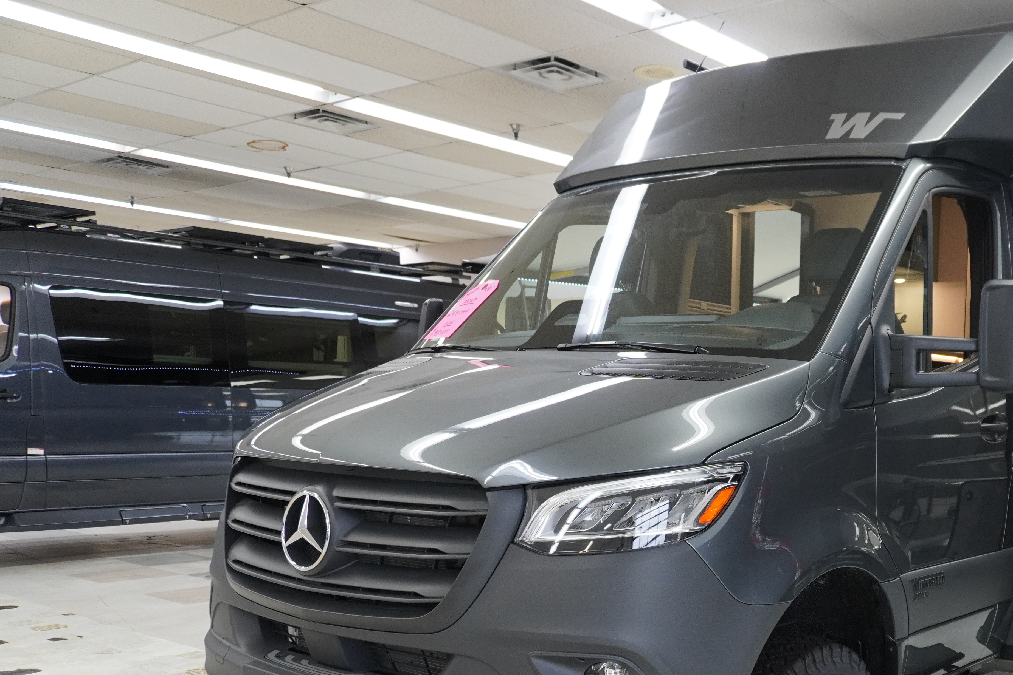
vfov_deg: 33.3
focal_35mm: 39
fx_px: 1097
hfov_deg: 47.1
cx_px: 800
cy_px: 530
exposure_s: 1/160
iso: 800
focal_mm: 16
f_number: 4
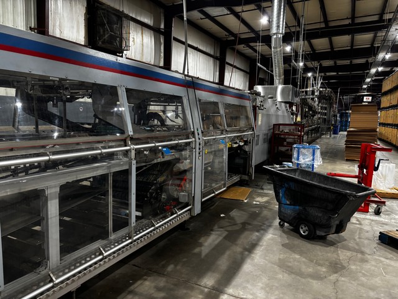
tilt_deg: -6.1
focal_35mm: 26
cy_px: 150
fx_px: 299
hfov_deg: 67.3
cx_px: 199
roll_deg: -0.7
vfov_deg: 53.1
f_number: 1.6
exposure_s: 1/60
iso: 250
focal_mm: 5.96
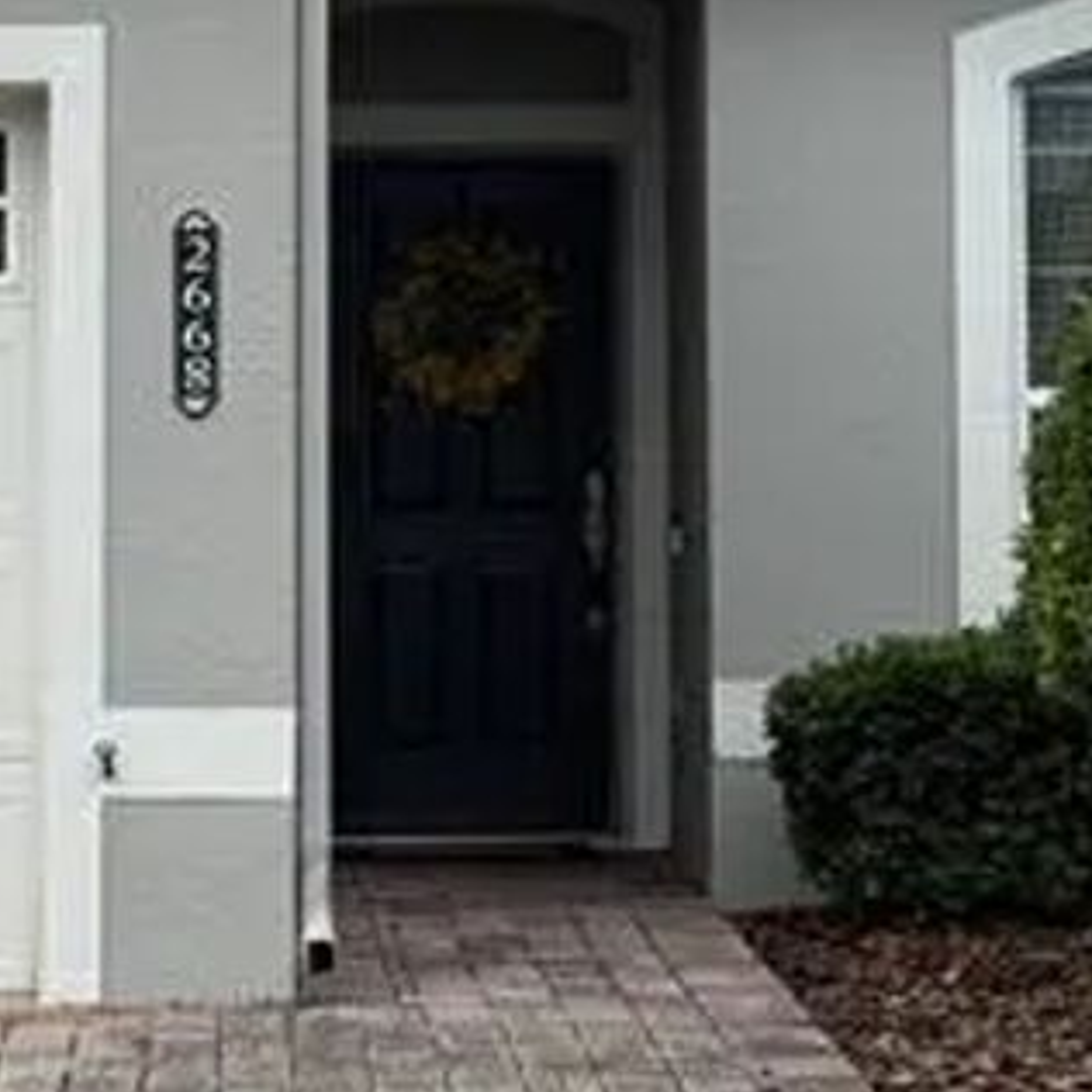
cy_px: 85
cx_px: 325
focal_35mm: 183
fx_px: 6531
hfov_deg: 9.5
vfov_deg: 9.5
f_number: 1.78
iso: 80
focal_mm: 6.76
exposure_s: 1/4587
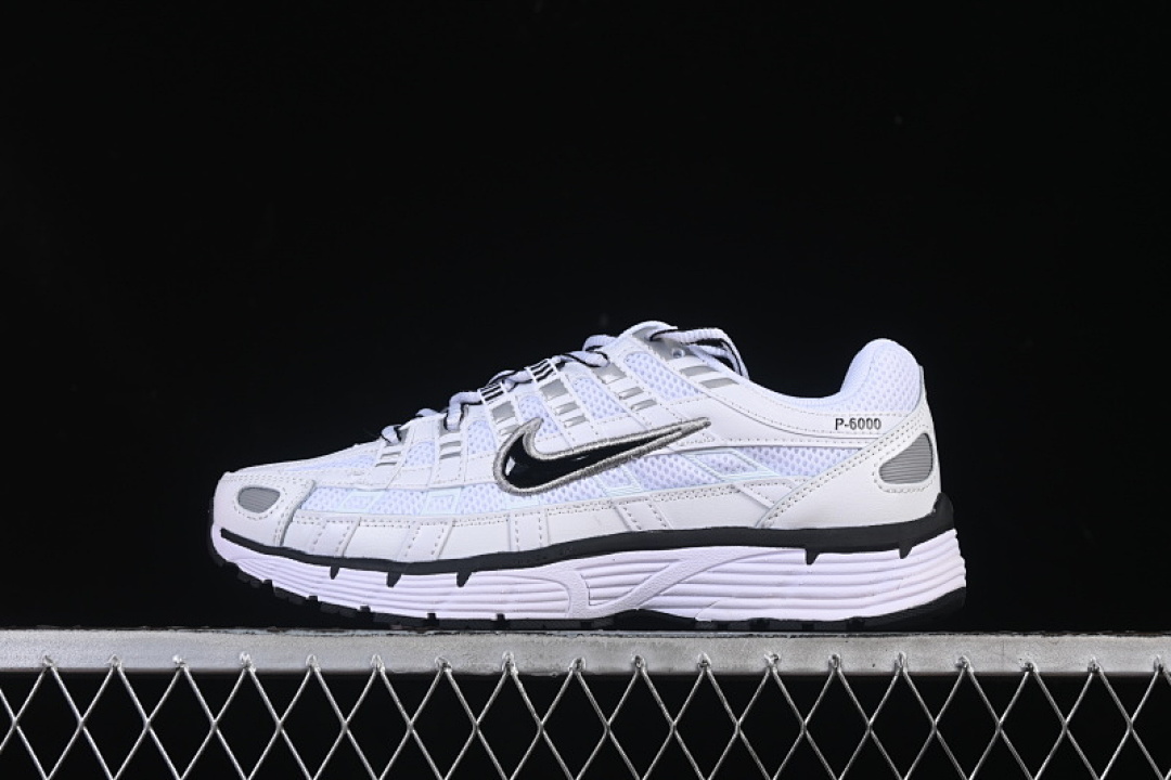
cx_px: 586
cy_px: 390
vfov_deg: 18.2
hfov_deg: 27.0
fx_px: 2439
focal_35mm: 75
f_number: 8
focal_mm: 50
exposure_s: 1/80
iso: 160
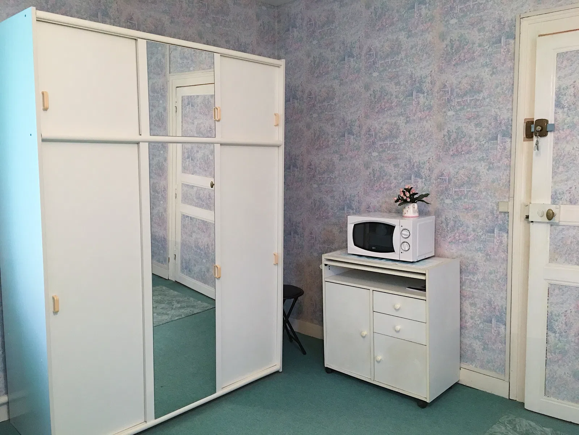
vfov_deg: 48.2
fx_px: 485
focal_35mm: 29
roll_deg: +0.8
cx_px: 290
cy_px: 218
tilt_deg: -4.9
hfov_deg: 61.7
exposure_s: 1/17
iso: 125
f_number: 2.2
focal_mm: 4.15
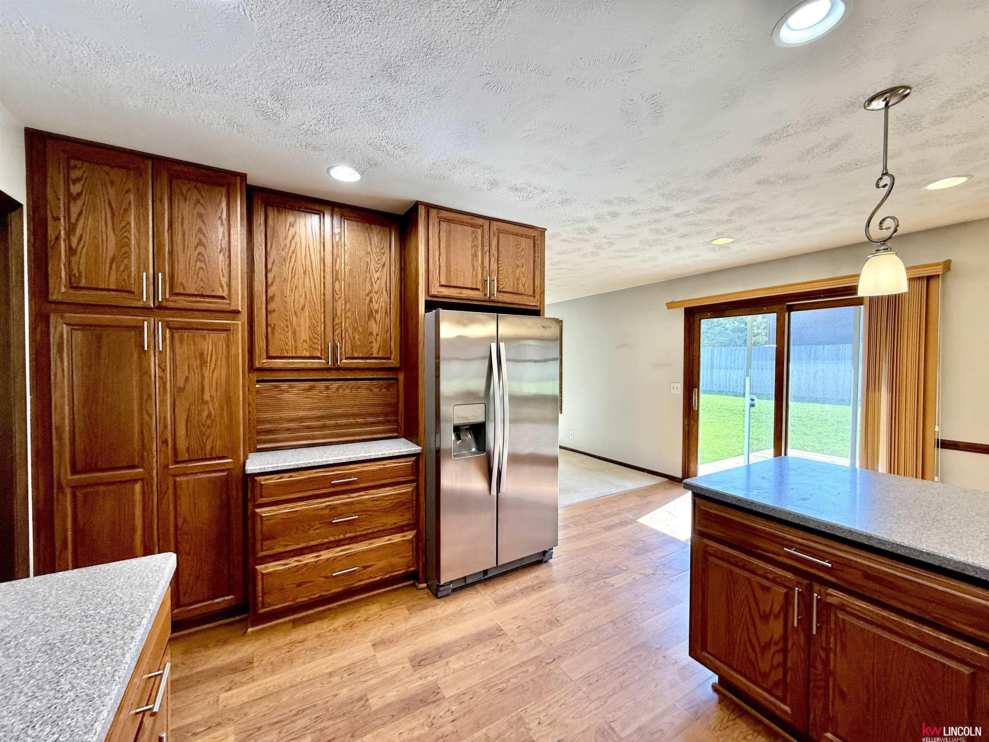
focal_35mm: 14
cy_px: 371
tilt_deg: -1.0
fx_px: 400
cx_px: 494
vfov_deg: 85.7
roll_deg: +0.1
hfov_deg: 102.1
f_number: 2.2
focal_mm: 2.22
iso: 125
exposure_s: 1/120
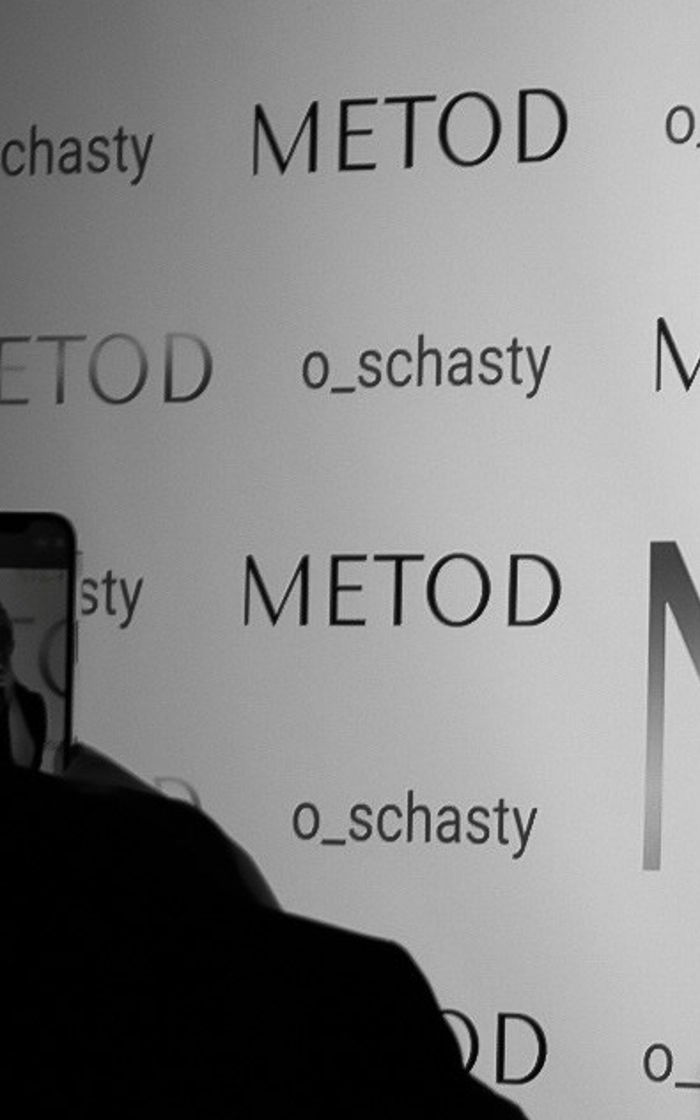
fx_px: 5158
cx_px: 962
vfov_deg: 12.2
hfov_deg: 7.7
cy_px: 1209
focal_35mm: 169
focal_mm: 39
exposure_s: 1/60
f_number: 7.1
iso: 1000
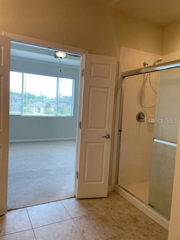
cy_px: 120
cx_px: 90
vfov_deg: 67.3
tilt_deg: -3.3
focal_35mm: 26
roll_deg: -2.2
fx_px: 180
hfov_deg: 53.1
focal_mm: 4.2
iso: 40
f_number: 1.6
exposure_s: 1/120
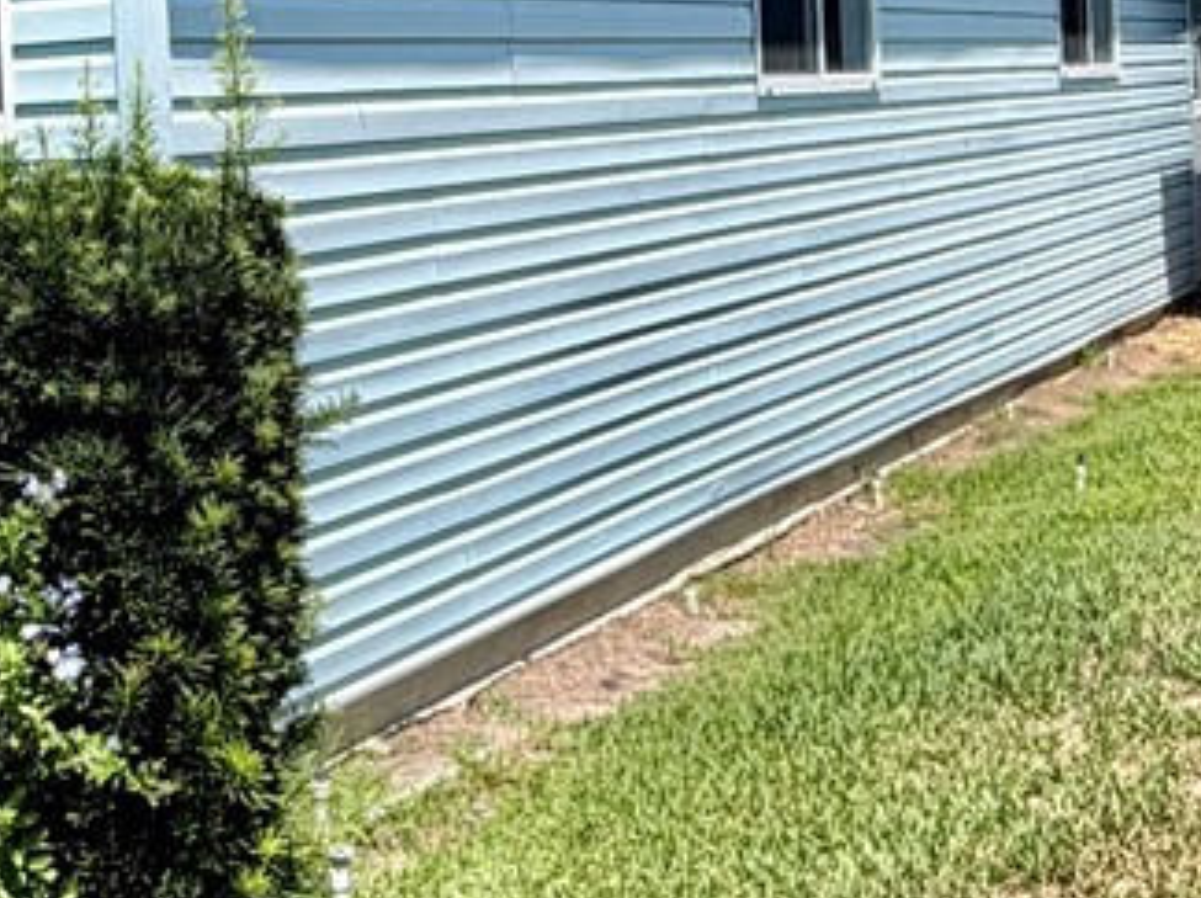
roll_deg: +3.3
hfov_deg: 28.0
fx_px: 2391
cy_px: 188
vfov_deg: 21.0
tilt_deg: -1.9
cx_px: 403
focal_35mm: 69
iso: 20
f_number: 2.2
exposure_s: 1/789
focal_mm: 2.22
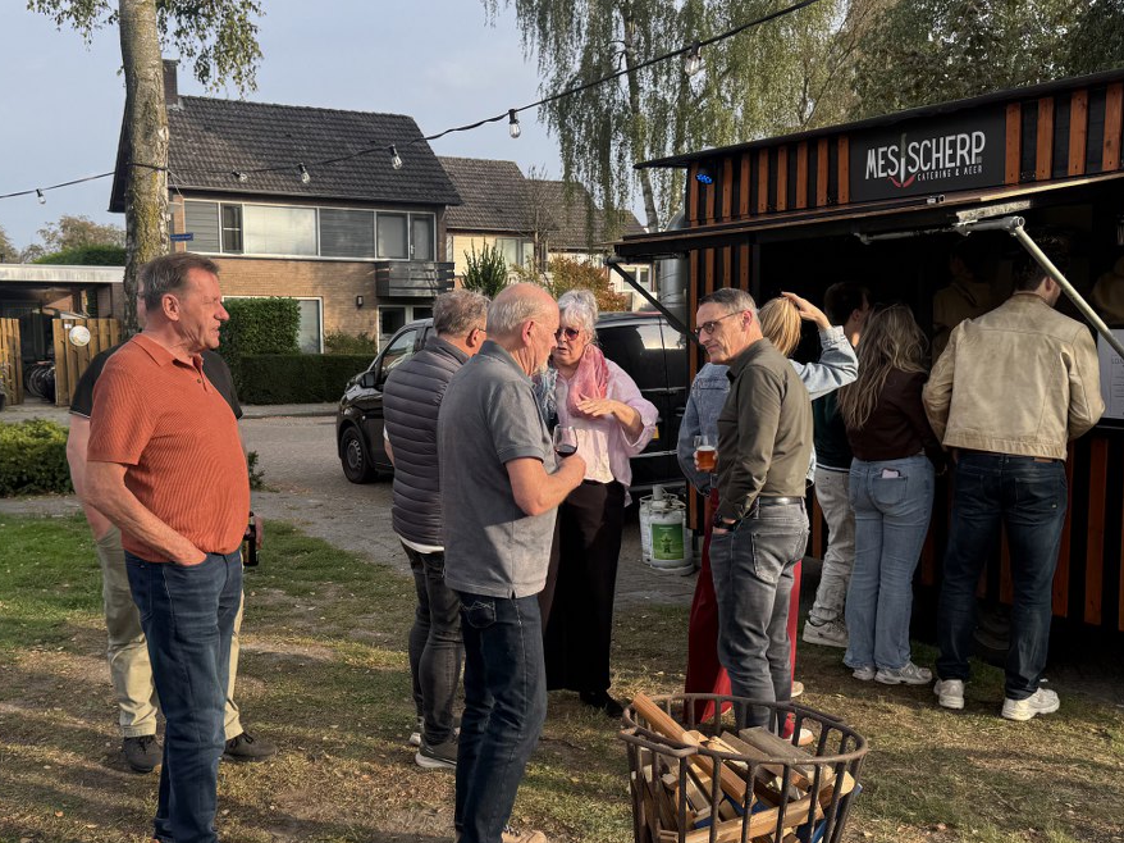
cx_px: 476
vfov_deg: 40.6
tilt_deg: -6.0
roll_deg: -0.6
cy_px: 468
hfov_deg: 52.4
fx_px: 1136
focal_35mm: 35
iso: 80
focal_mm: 6.76
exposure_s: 1/1151
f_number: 1.78
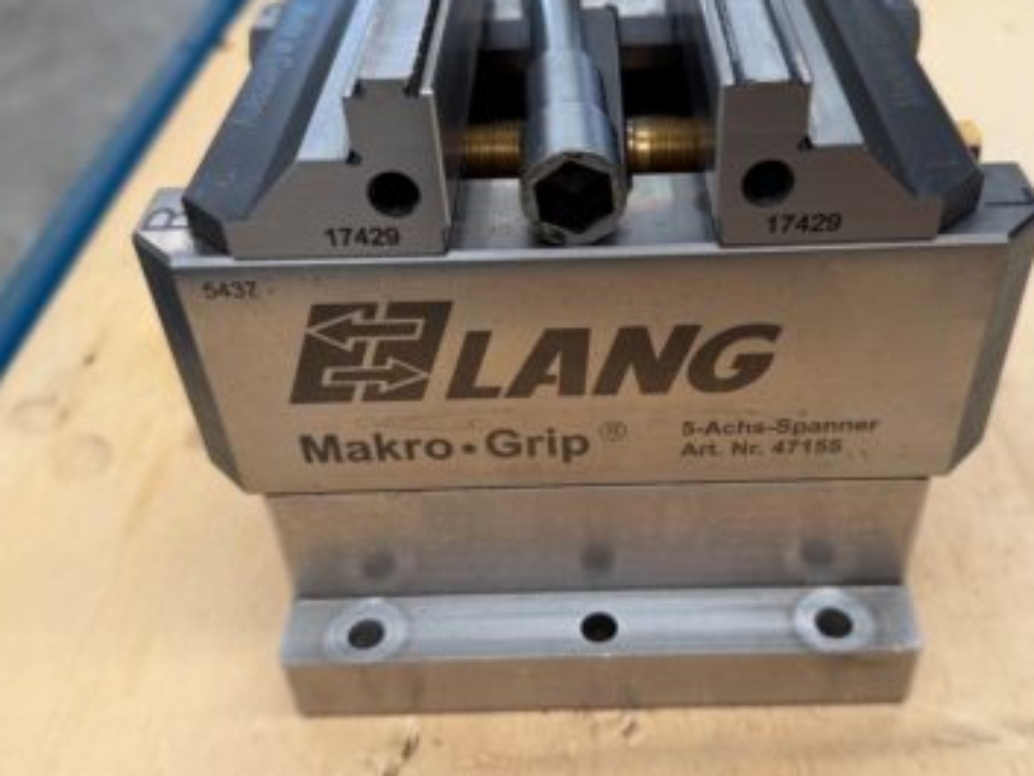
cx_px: 592
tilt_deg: -40.1
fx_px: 1016
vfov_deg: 41.8
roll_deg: +1.3
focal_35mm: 34
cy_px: 385
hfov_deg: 53.7
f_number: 1.78
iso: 160
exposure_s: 1/121
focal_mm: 6.76
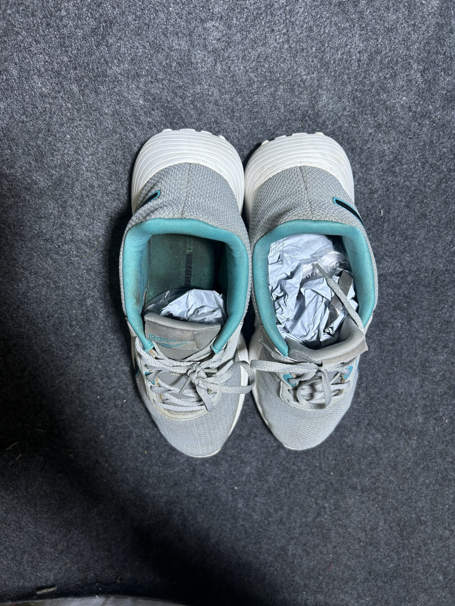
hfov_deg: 53.1
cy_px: 303
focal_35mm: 26
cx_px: 228
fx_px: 456
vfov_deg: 67.3
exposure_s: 1/100
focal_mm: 5.7
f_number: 1.5
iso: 64
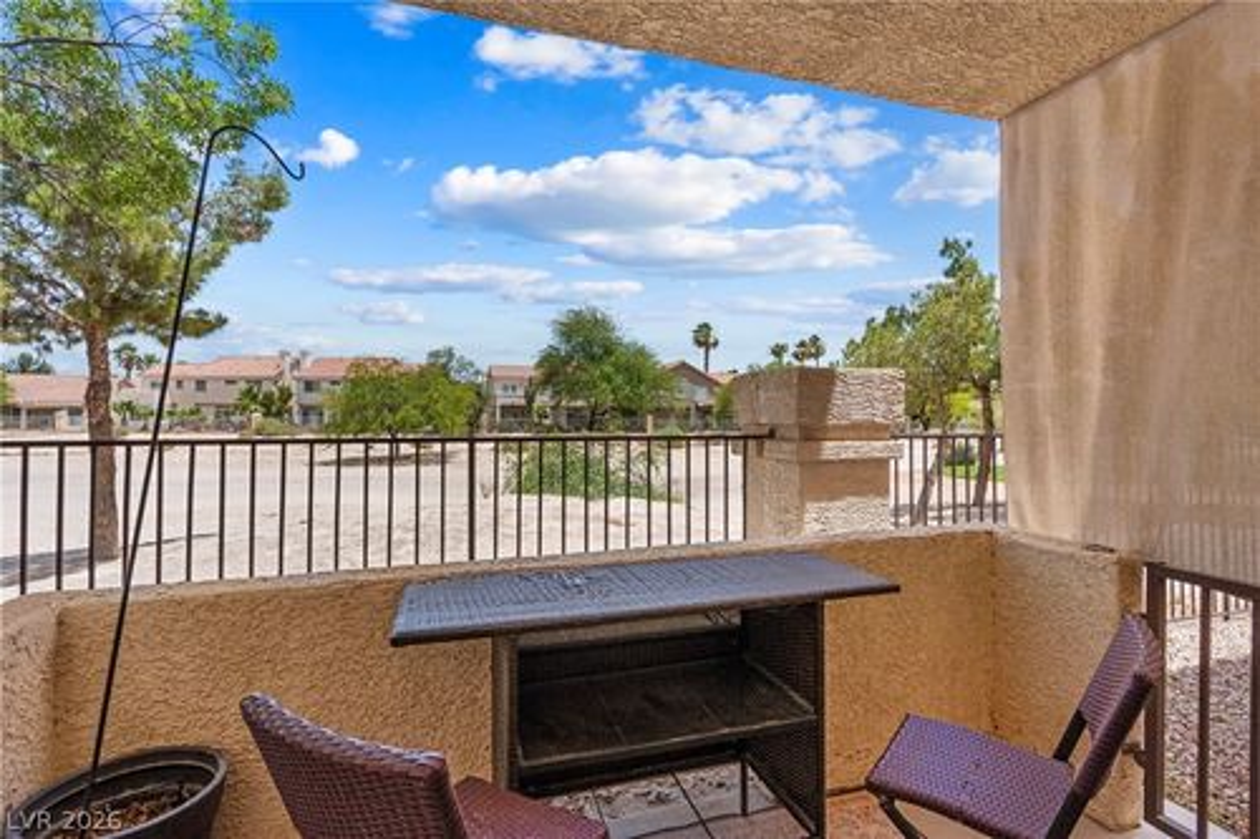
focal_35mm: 17
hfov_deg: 93.3
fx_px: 595
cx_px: 630
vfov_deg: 70.4
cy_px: 420
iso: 400
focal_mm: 17
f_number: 8
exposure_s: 1/8000
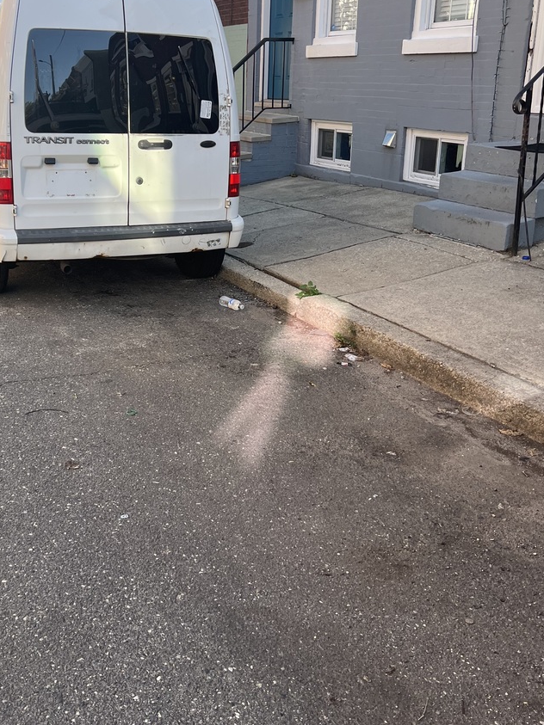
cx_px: 177
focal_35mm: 37
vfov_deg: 49.8
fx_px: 775
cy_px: 292
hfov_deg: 38.2
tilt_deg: -16.7
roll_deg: -0.2
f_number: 1.5
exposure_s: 1/658
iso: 50
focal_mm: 5.7
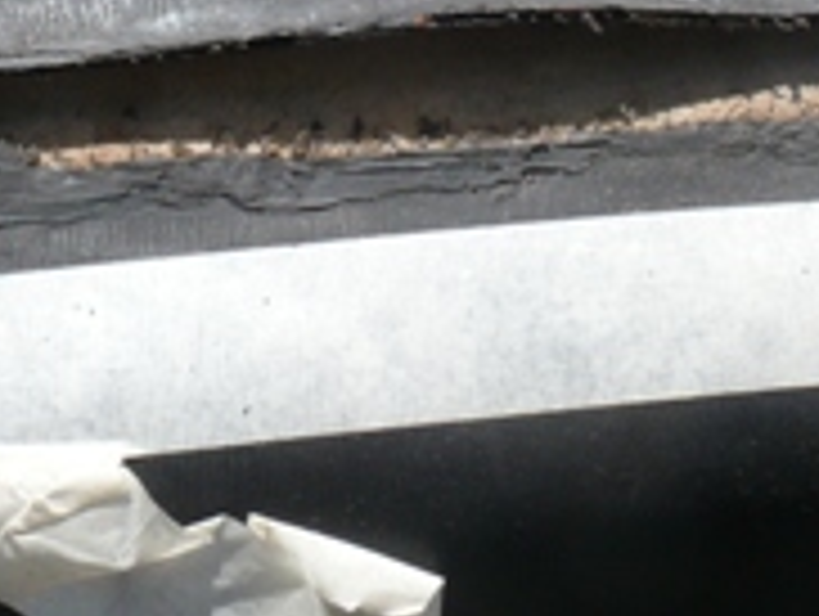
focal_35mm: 123
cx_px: 459
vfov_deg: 11.9
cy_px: -94
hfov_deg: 16.0
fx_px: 2914
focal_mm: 7.4
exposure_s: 1/400
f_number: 5.6
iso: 100
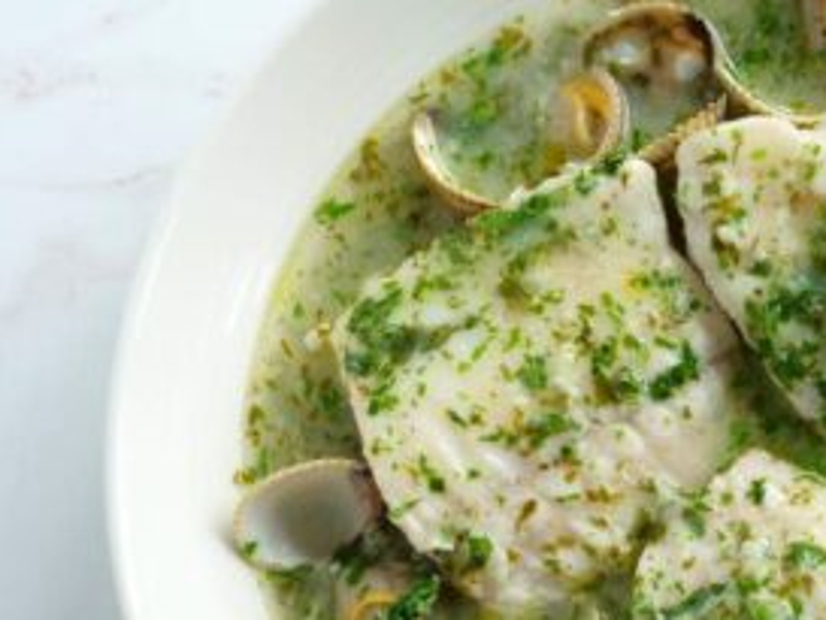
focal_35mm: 103
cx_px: 862
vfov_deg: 14.3
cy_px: 484
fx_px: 2459
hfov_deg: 18.5
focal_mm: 22
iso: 200
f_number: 3.3
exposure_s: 1/125
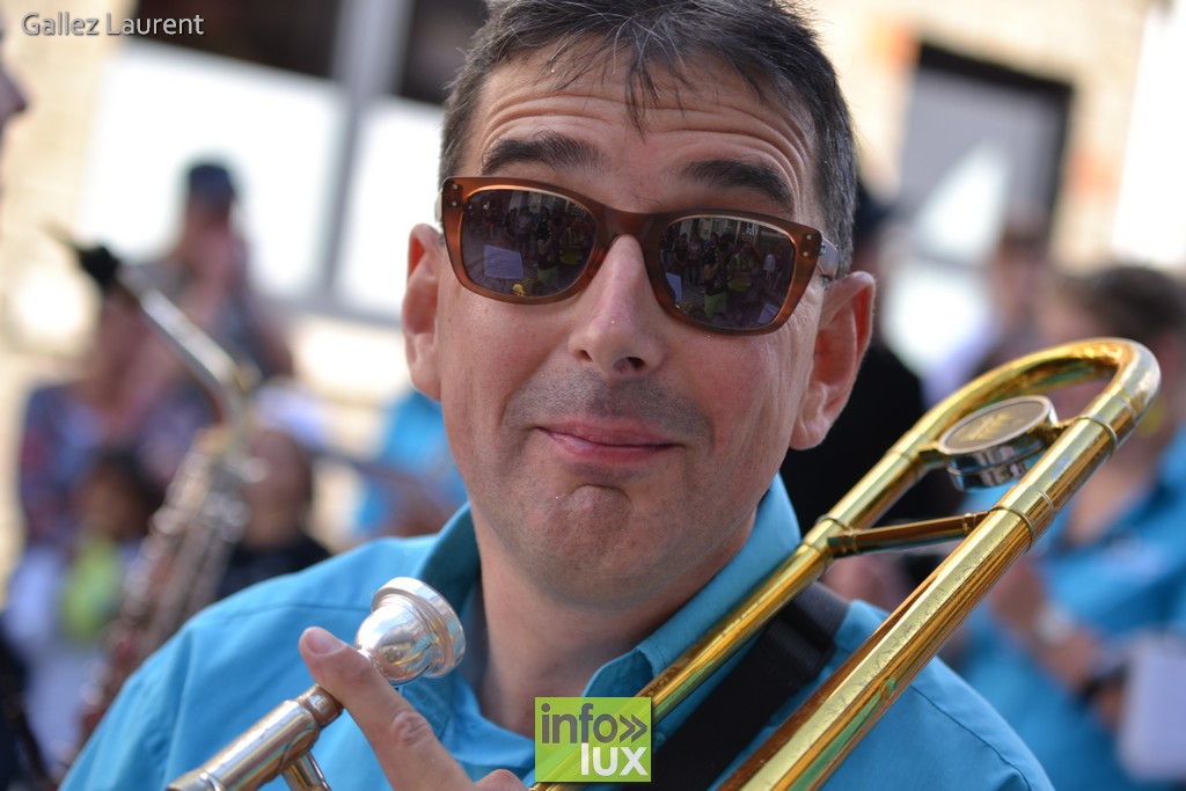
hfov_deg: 27.0
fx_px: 2471
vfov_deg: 18.2
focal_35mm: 75
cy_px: 396
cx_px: 593
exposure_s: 1/250
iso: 100
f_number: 2.8
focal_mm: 50
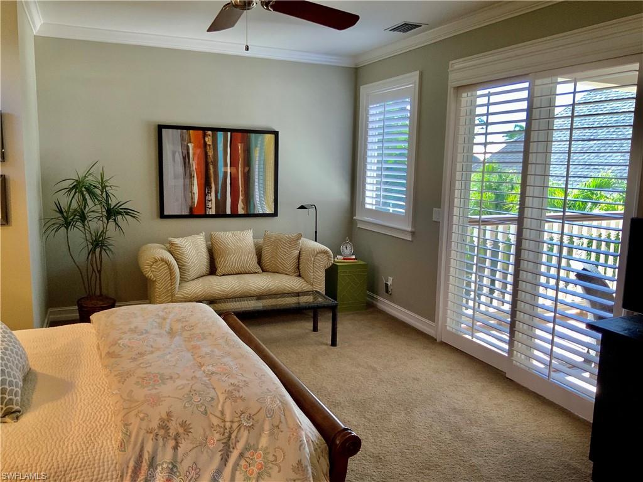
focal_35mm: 29
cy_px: 241
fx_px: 539
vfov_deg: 48.2
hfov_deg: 61.7
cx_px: 322
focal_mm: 3
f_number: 1.8
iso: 64
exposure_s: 1/60
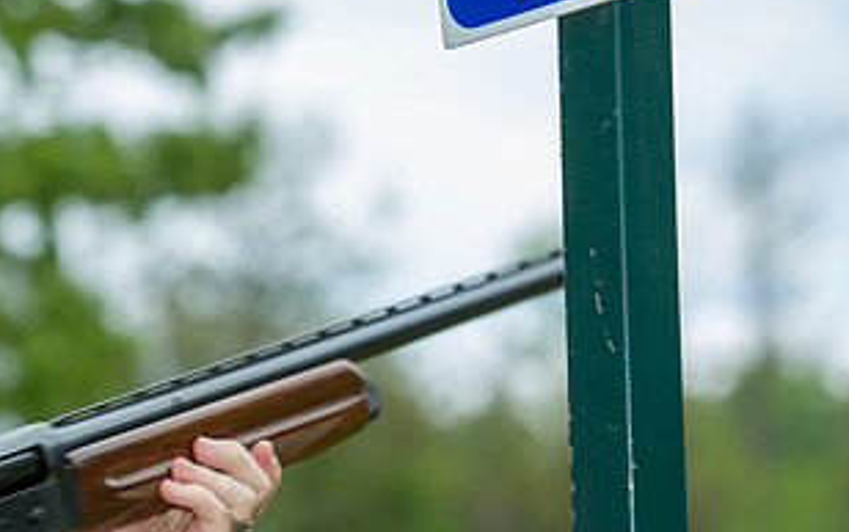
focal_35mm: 249
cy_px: 493
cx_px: 154
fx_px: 5766
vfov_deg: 5.3
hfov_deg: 8.4
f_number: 4.5
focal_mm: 130
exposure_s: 1/320
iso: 200
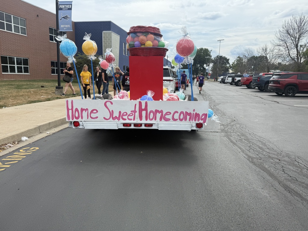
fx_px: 214
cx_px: 154
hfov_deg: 71.6
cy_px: 116
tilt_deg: -9.4
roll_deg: -2.0
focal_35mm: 24
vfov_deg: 56.8
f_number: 1.78
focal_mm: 6.76
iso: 80
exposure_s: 1/3425
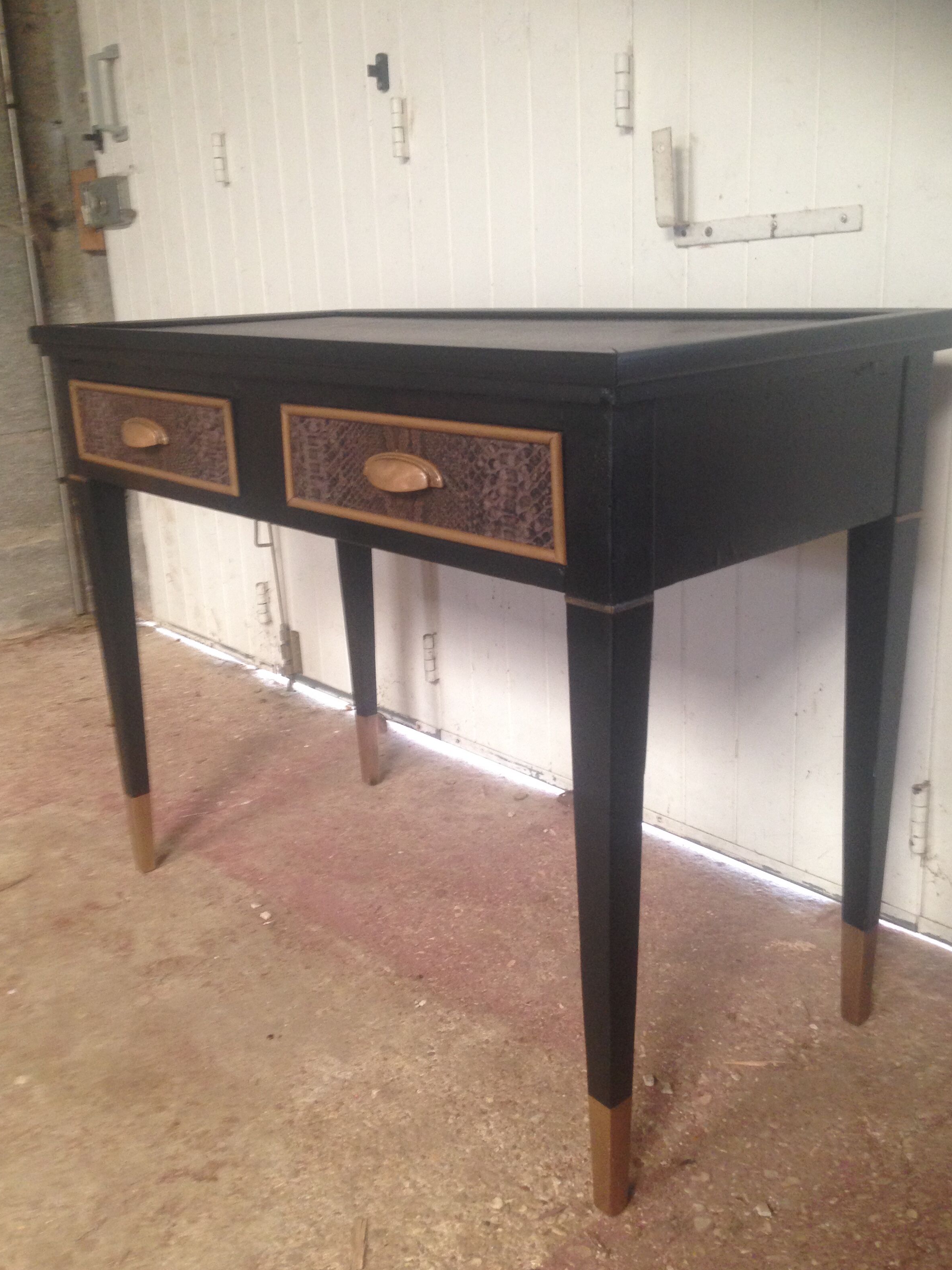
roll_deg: +2.2
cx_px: 475
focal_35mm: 34
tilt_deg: -17.5
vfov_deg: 54.0
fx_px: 1247
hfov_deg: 41.8
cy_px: 622
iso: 160
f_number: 2.4
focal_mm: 4.12
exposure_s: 1/20
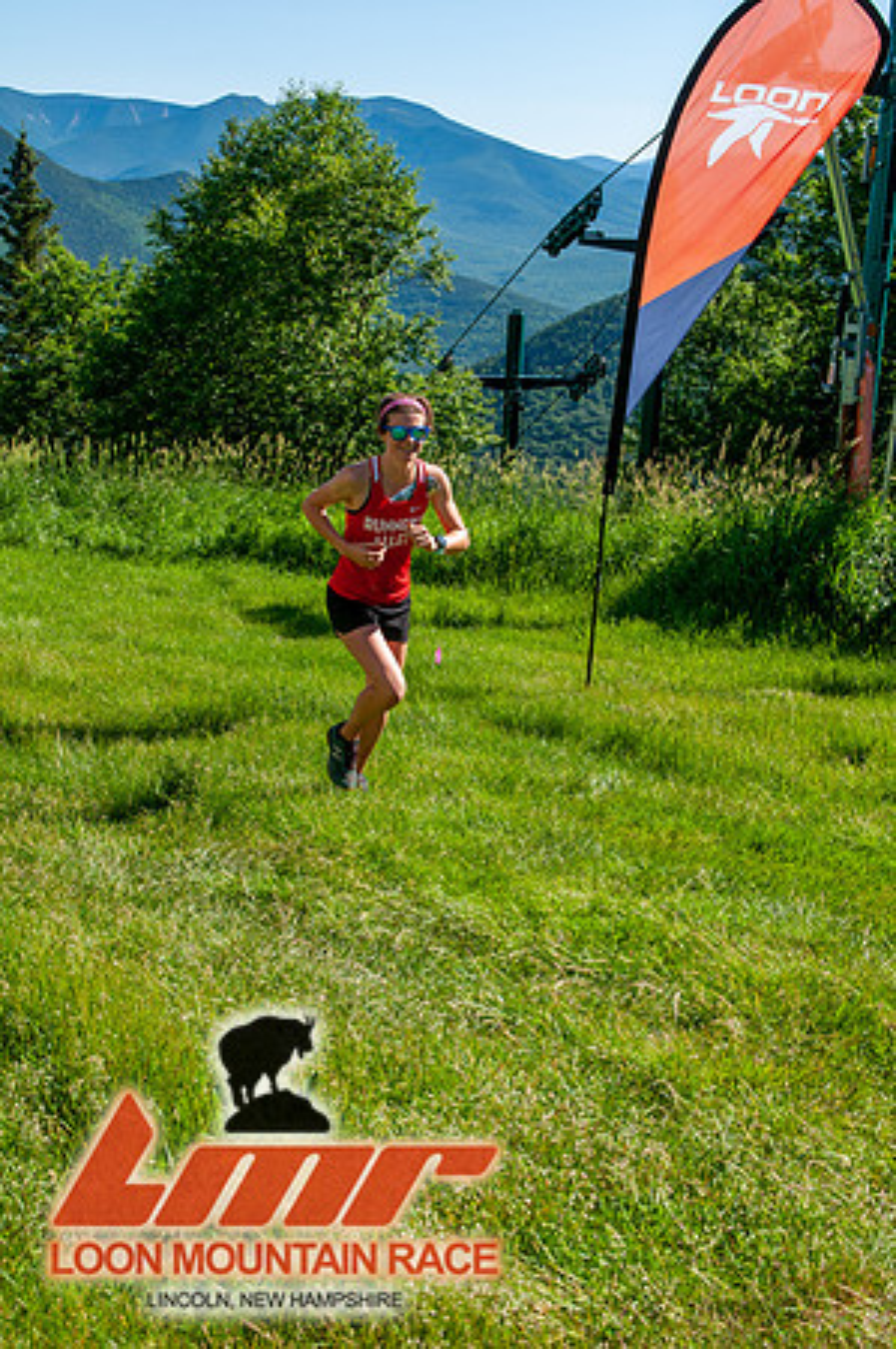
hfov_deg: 26.4
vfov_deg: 38.9
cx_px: 448
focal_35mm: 51
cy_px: 674
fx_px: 1908
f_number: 8
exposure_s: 1/400
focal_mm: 34
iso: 200
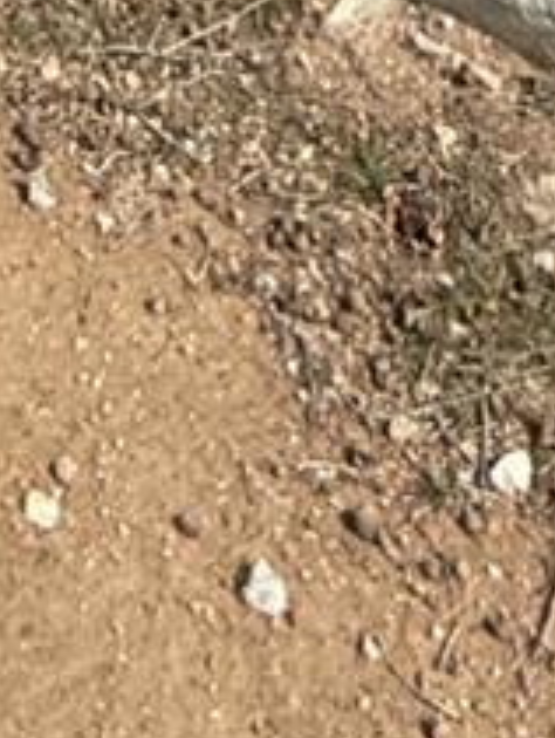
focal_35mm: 100
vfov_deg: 11.1
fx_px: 2133
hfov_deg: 14.1
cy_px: -1525
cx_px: -223
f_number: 2.2
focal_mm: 2.22
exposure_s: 1/809
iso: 64
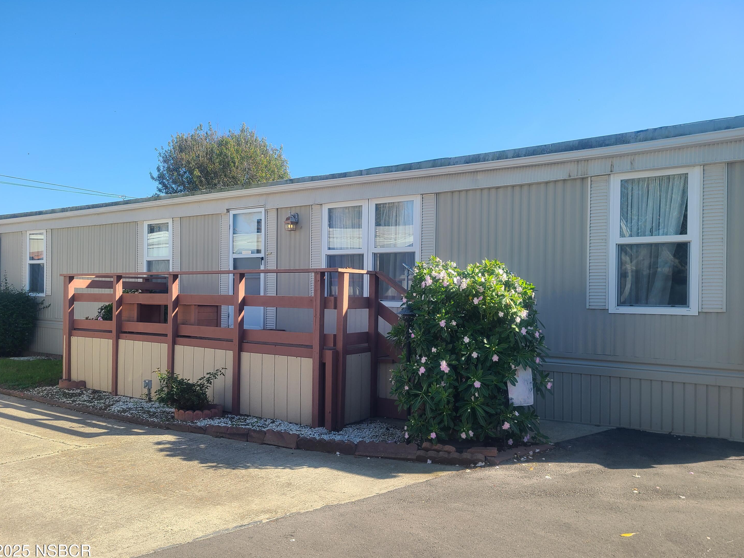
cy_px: 288
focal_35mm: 27
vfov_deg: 51.3
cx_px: 367
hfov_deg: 65.3
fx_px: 580
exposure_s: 1/1096
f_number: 1.8
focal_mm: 5.4
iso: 40
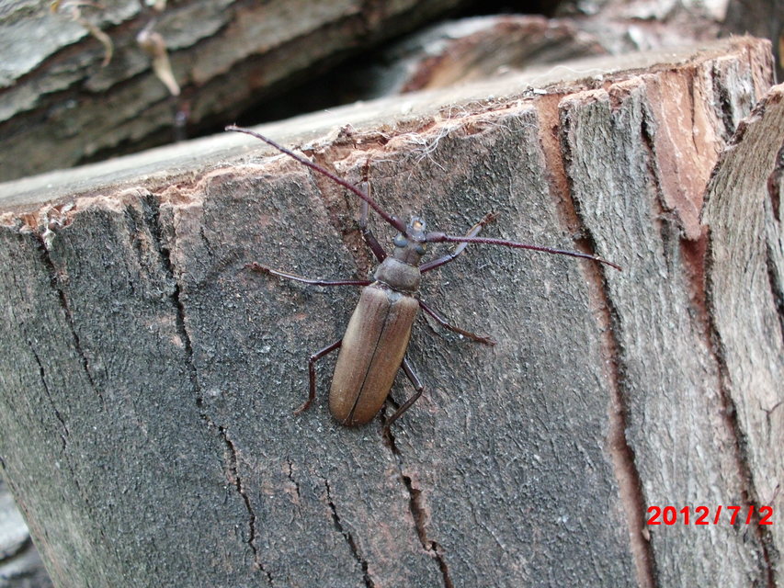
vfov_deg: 39.7
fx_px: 815
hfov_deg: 51.3
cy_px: 294
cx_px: 392
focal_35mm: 36
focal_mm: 6.3
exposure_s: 1/80
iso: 200
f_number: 2.9
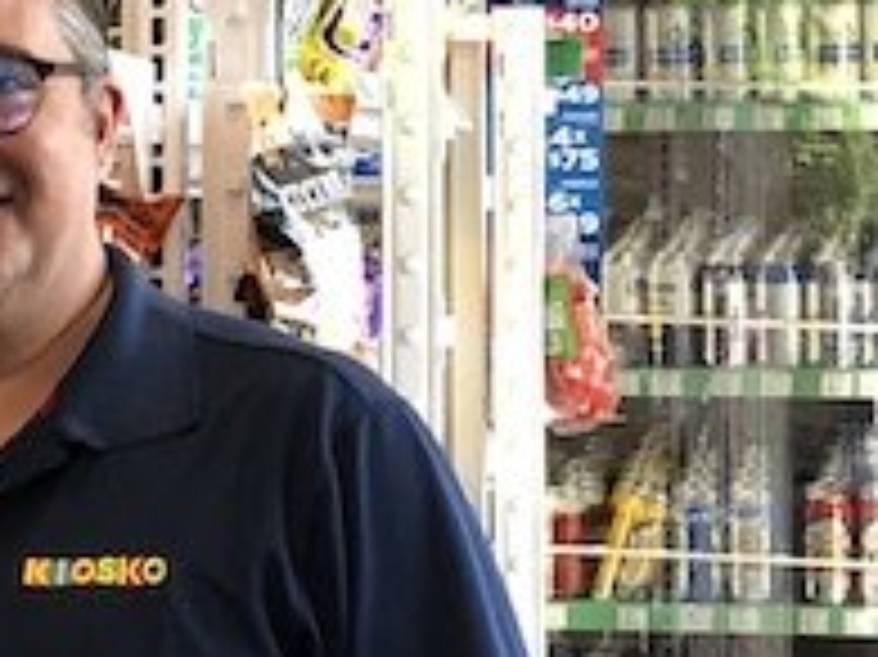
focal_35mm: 213
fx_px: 5399
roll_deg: +0.3
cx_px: -707
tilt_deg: -1.5
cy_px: 414
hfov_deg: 8.9
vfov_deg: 7.0
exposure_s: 1/60
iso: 32
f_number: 2.4
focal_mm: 6
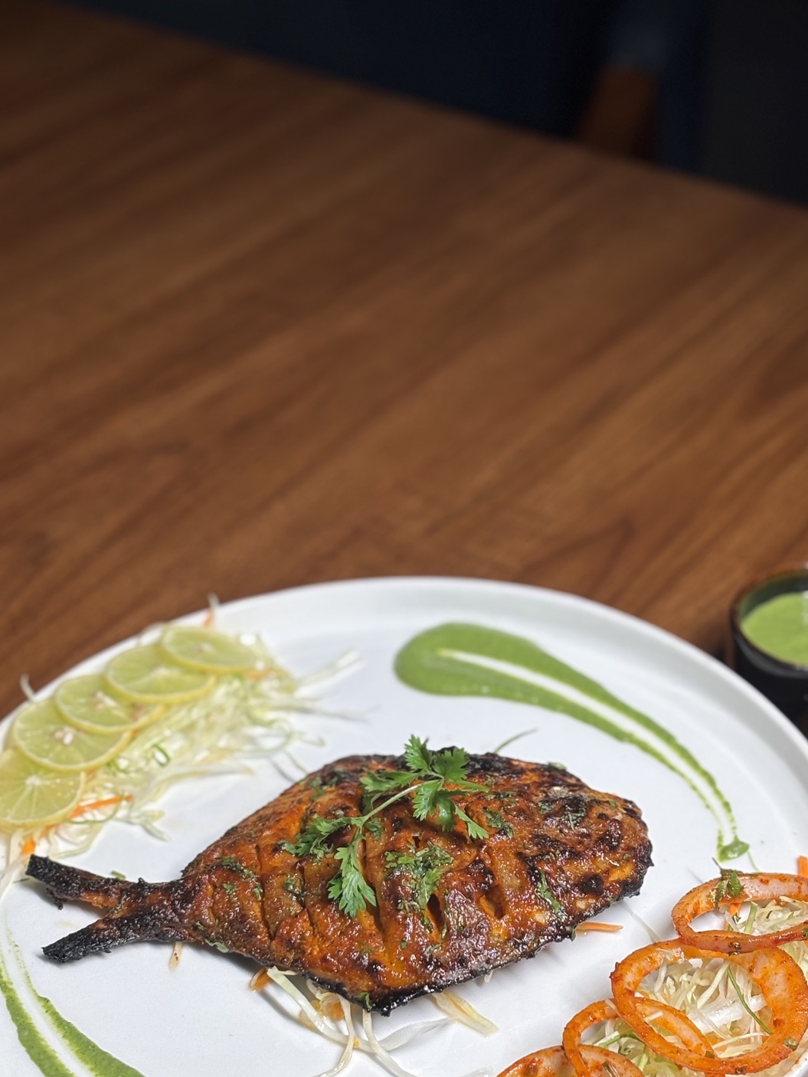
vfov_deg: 27.3
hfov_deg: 20.7
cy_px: 646
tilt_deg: -36.4
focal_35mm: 71
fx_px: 2209
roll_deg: +0.6
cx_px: 423
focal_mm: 5.96
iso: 32
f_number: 1.6
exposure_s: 1/156
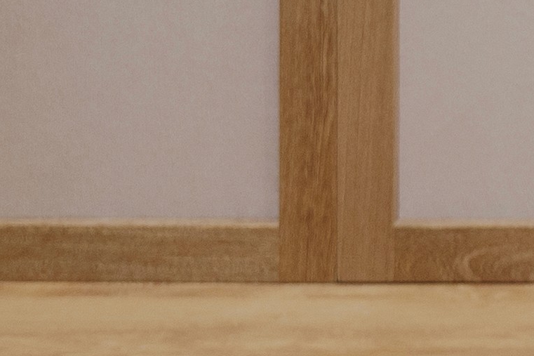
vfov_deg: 4.6
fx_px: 4093
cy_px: -1048
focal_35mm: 276
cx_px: 1341
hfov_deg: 7.0
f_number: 5
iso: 500
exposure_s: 1/10
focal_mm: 35
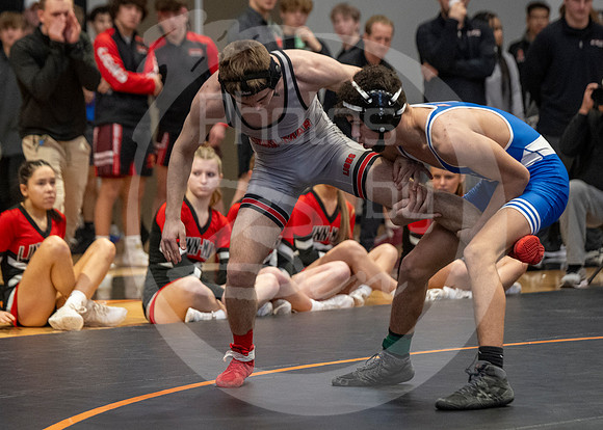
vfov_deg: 9.1
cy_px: 322
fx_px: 2709
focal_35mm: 158
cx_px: 245
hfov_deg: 12.7
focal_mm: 85
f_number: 2.8
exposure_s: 1/1000
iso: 3200
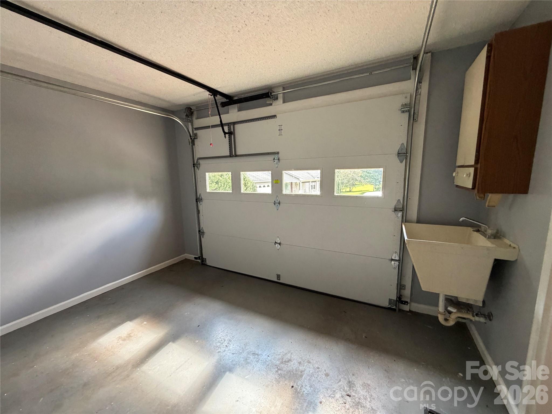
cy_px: 207
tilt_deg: -8.3
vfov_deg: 85.7
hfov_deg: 102.1
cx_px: 276
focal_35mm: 14
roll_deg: +2.4
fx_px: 223
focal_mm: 2.22
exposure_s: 1/121
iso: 320
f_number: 2.2
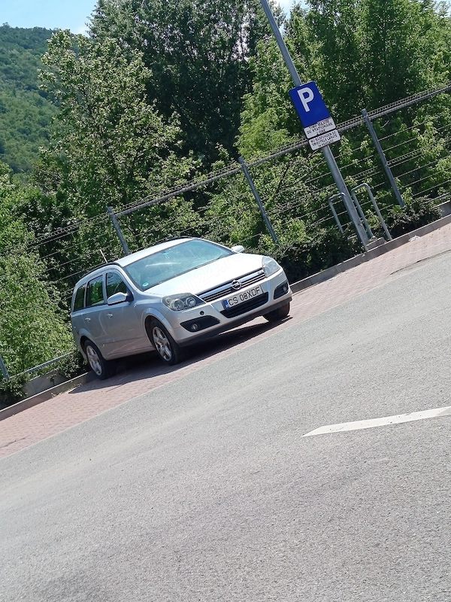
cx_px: 226
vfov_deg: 26.3
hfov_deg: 19.9
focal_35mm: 74
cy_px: 301
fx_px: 1285
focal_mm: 5.24
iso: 52
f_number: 1.7
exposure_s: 1/714
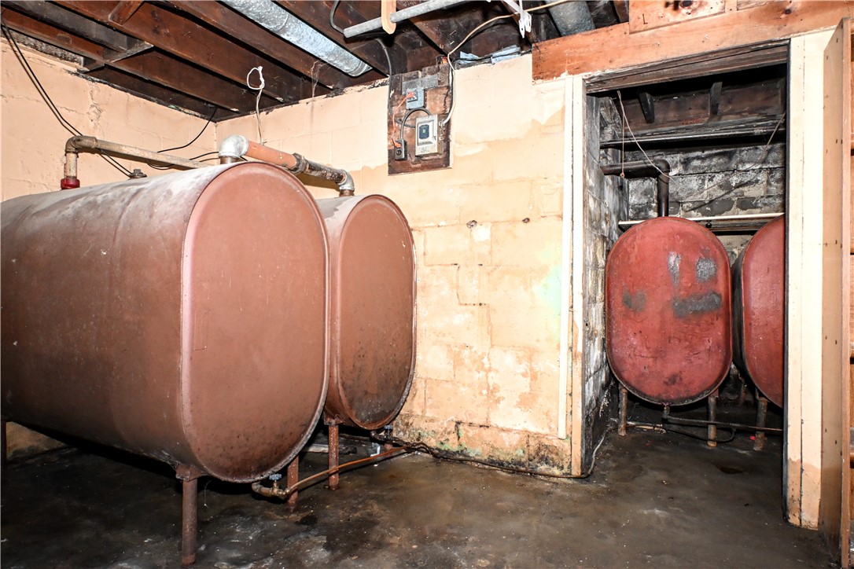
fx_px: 516
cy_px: 284
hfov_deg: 79.2
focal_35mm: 22
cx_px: 427
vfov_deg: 57.8
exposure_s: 1/60
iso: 3200
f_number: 4
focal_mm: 14.5
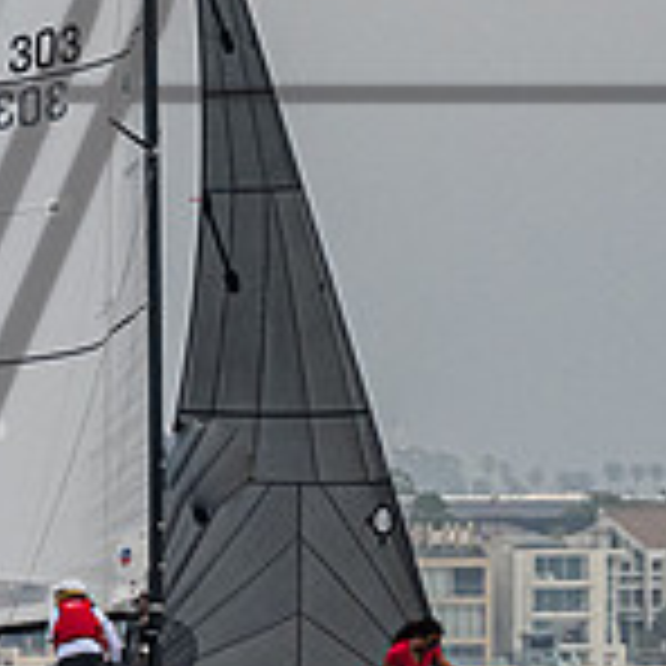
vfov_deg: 1.6
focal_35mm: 1067
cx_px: 28
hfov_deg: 1.6
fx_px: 23226
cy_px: 535
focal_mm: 230
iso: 1250
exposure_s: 1/4000
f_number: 10
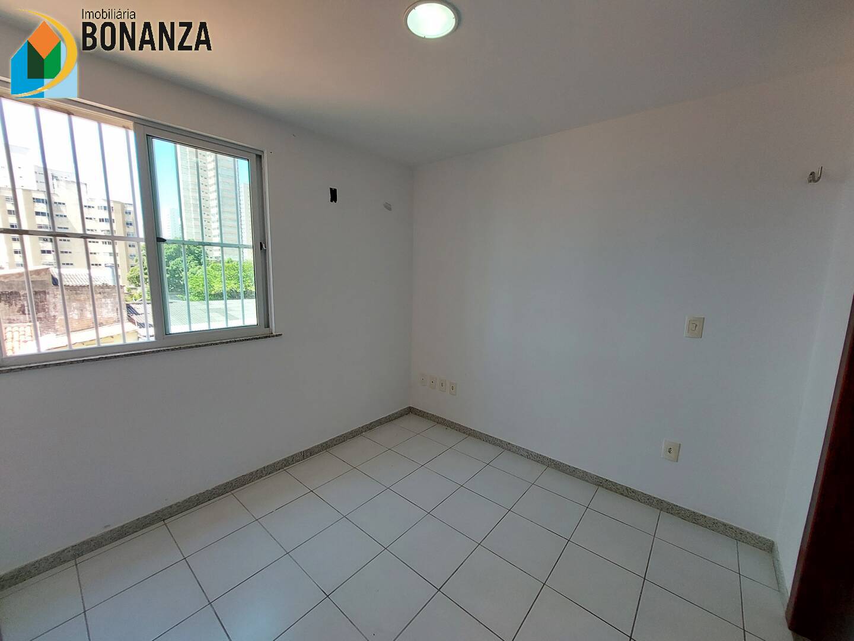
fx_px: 321
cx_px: 427
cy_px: 320
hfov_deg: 106.2
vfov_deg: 89.9
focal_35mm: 13
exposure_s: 1/120
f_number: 2.2
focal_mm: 1.74
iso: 64
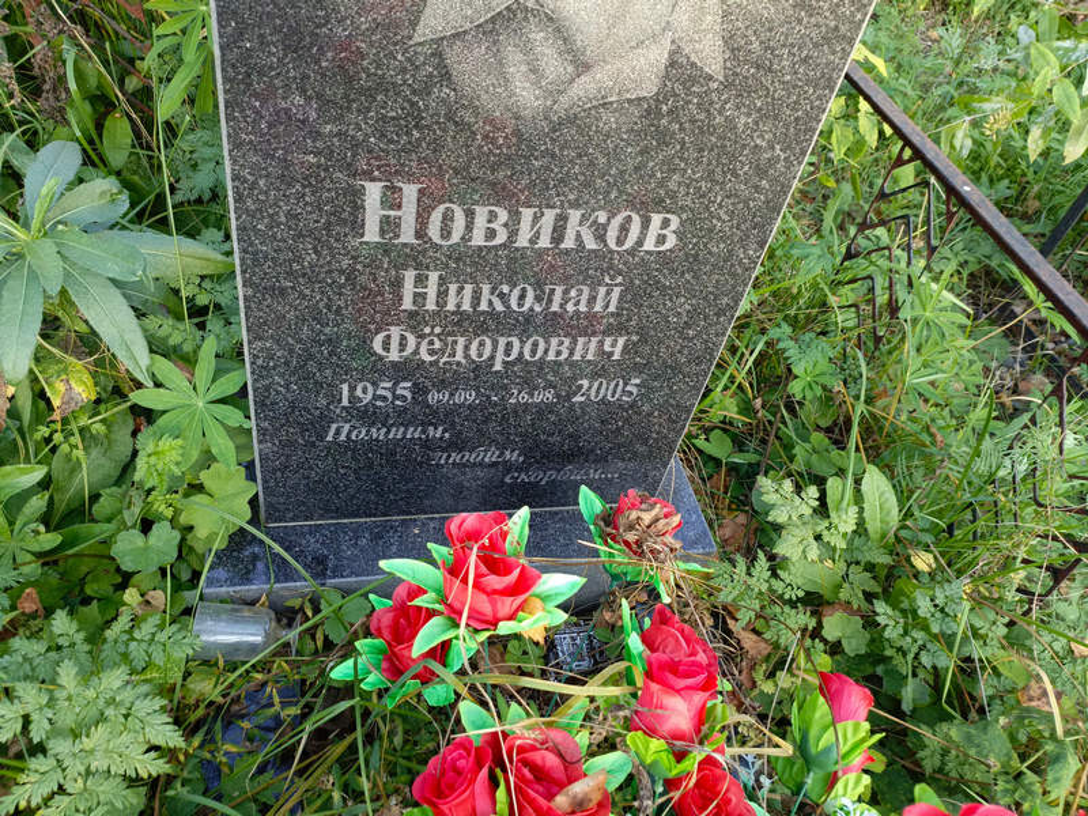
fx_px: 786
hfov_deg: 69.4
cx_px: 544
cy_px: 408
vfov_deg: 54.9
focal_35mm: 25
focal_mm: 4.76
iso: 245
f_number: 1.69
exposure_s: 1/100
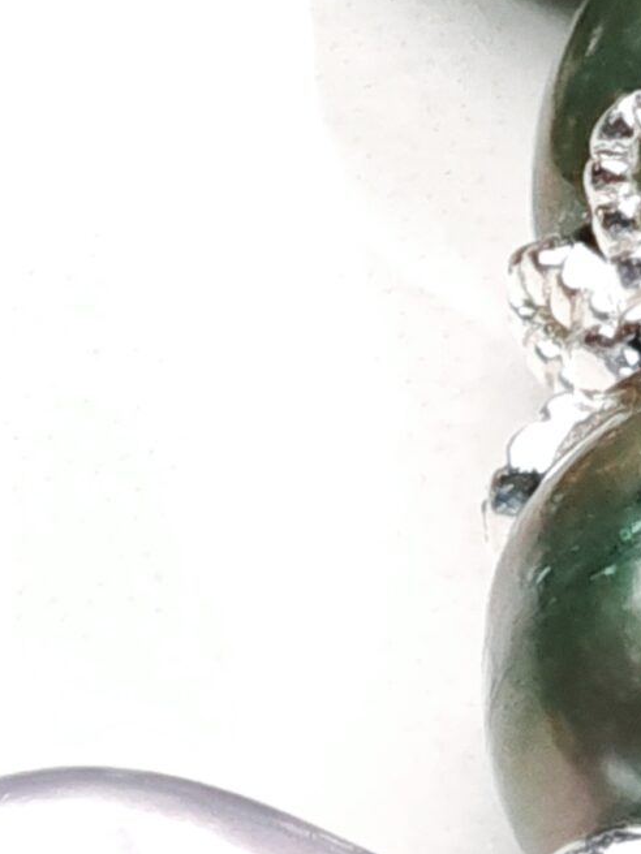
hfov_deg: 3.0
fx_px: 12147
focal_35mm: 492
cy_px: 1513
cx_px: -139
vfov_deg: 4.0
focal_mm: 11.5
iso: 125
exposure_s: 1/574
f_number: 1.8
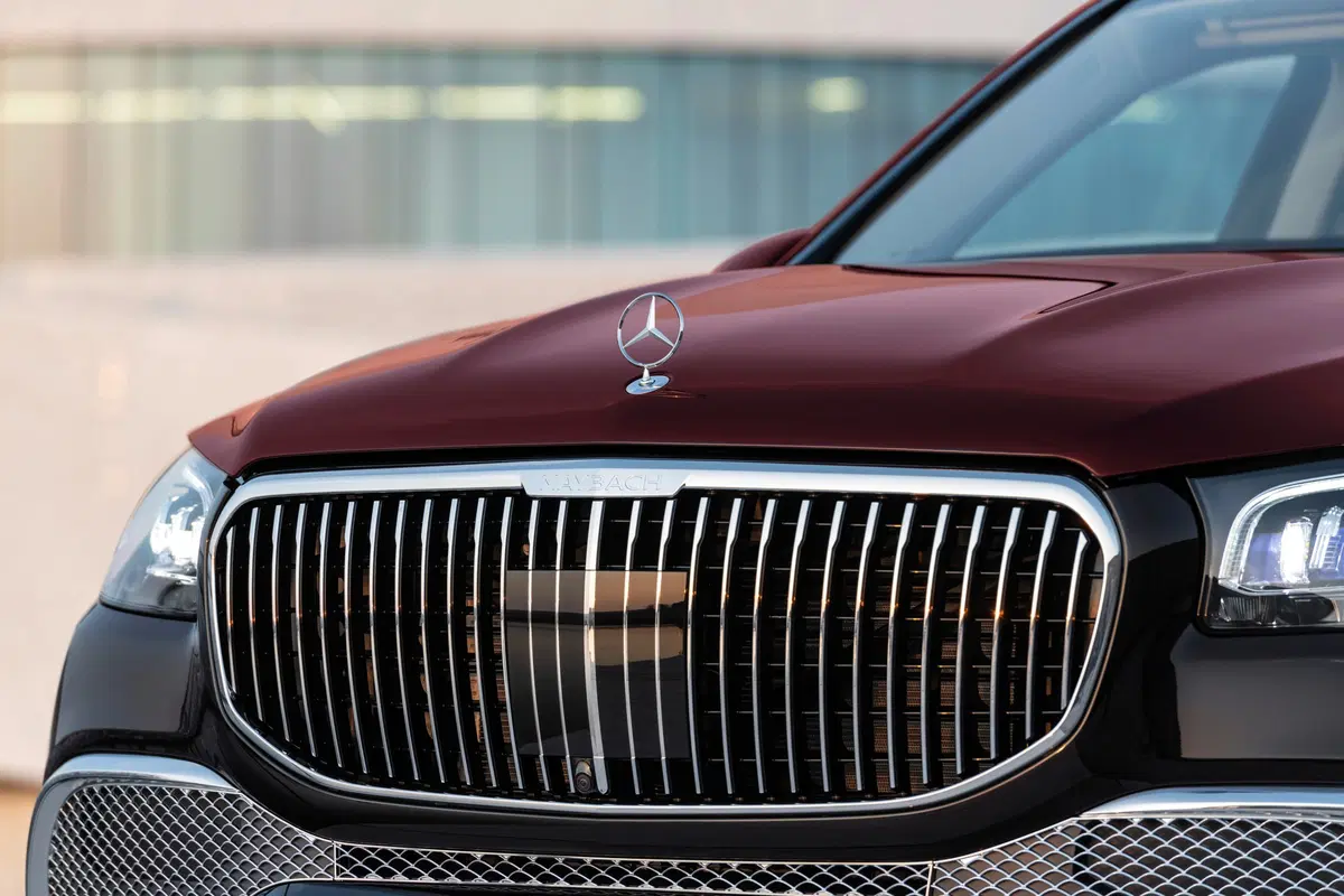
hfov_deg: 10.3
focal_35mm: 200
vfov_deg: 6.9
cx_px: 672
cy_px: 448
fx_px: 7466
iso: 200
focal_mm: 200
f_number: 5.6
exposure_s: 1/100
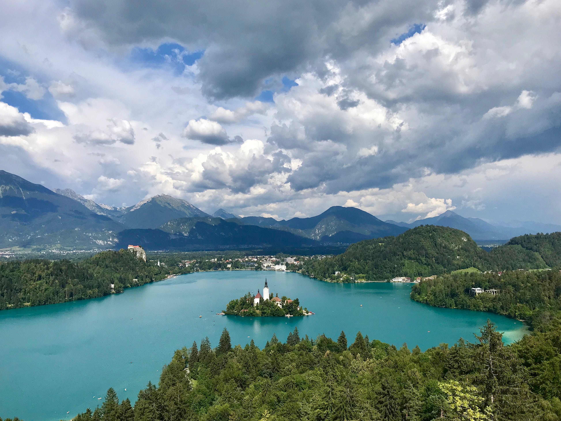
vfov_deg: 48.2
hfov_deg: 61.7
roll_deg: +1.0
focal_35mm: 29
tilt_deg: +3.9
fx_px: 470
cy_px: 211
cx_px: 277
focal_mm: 3.99
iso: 20
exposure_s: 1/4367
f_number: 1.8
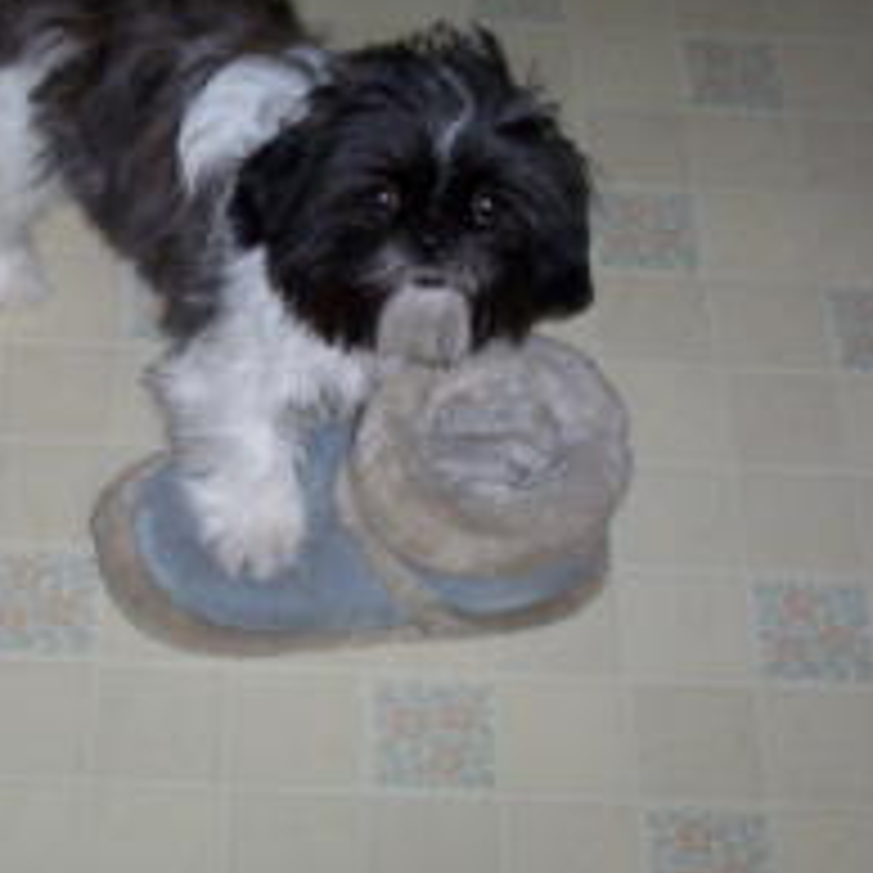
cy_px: 364
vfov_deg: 24.3
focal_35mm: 71
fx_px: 2026
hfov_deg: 24.0
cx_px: 207
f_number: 4.5
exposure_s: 1/30
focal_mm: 6
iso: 140
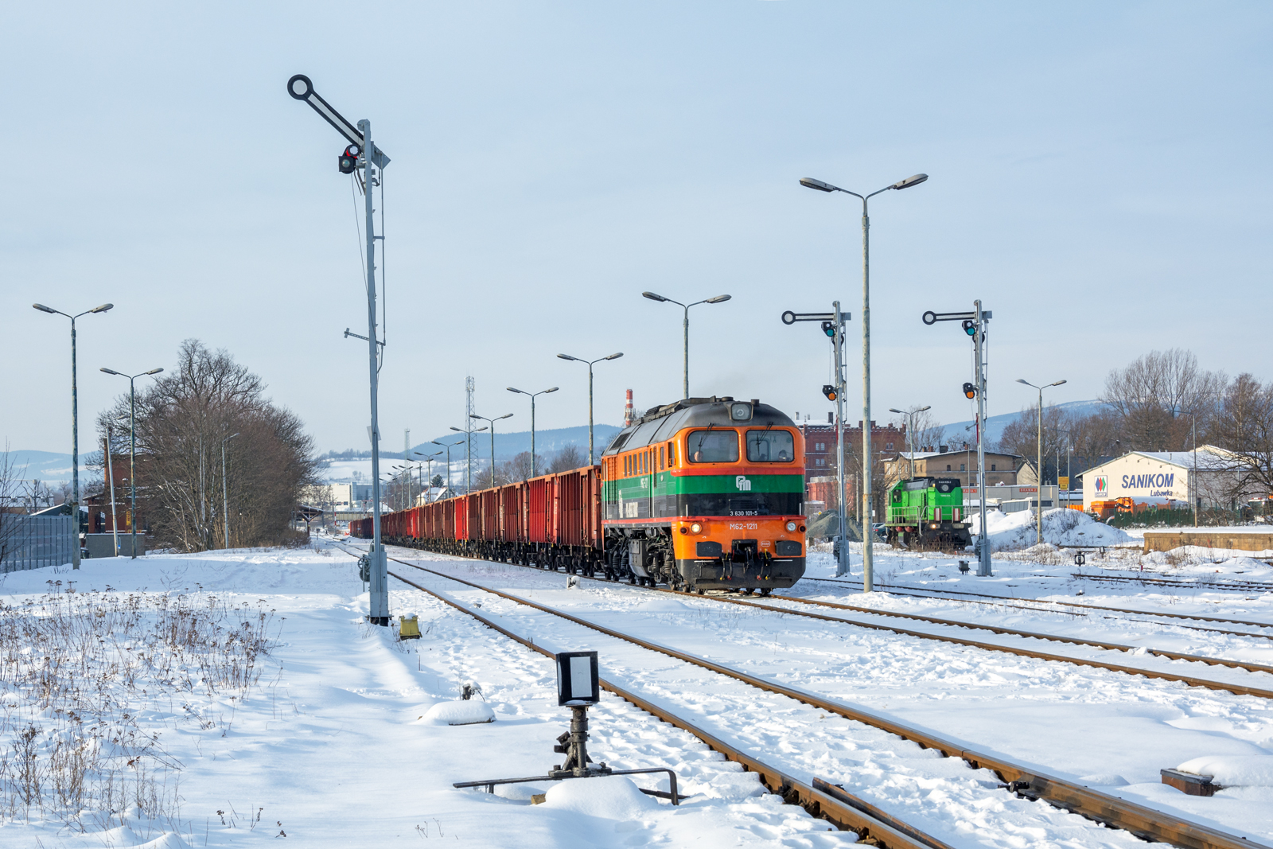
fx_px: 2228
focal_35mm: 63
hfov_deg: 31.9
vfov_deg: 21.6
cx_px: 636
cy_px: 424
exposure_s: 1/400
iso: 160
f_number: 9
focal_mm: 42
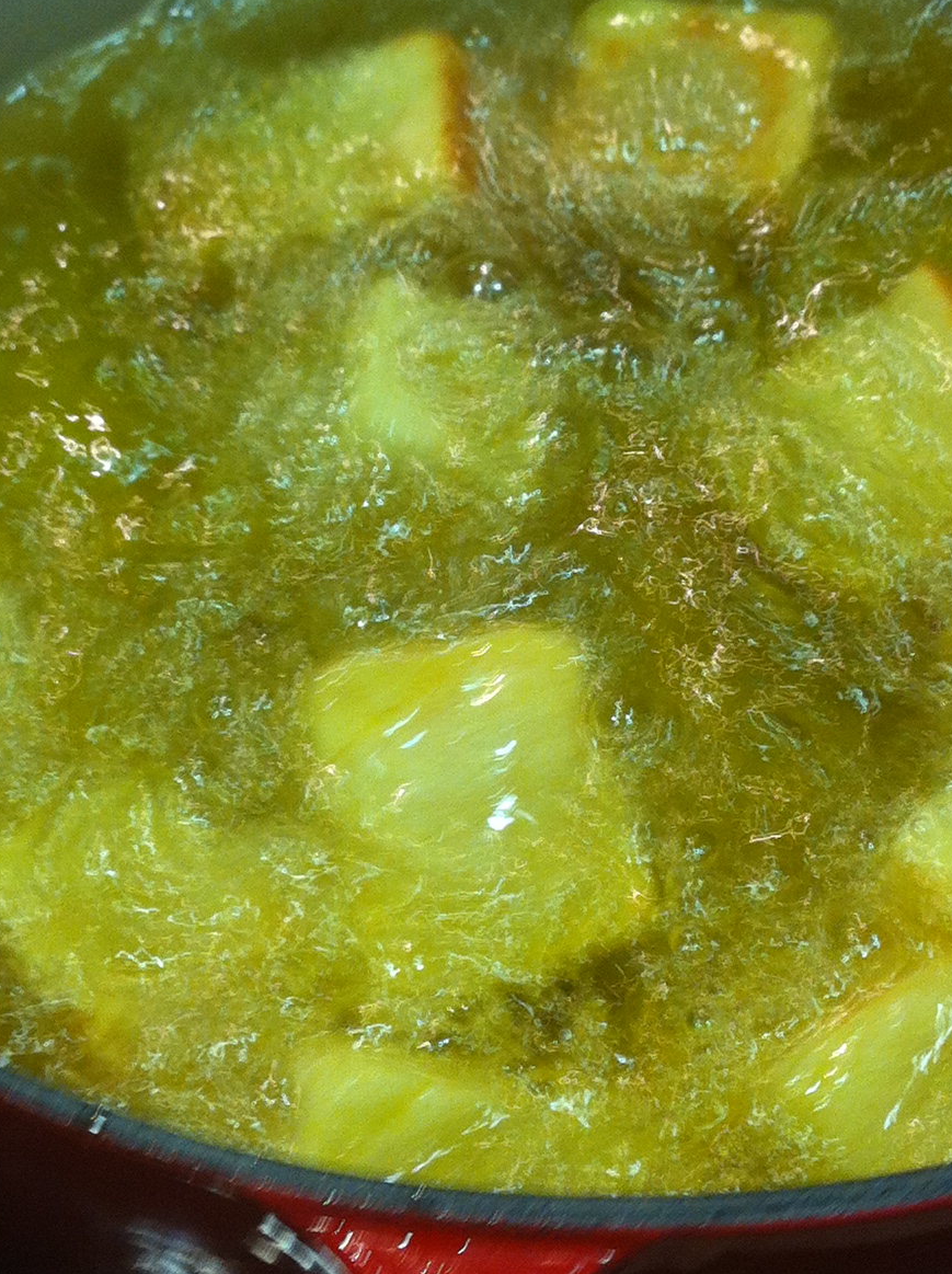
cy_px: 416
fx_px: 2867
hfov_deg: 18.9
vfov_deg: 24.9
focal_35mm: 78
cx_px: 484
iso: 100
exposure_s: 1/15
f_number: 2.8
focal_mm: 3.85
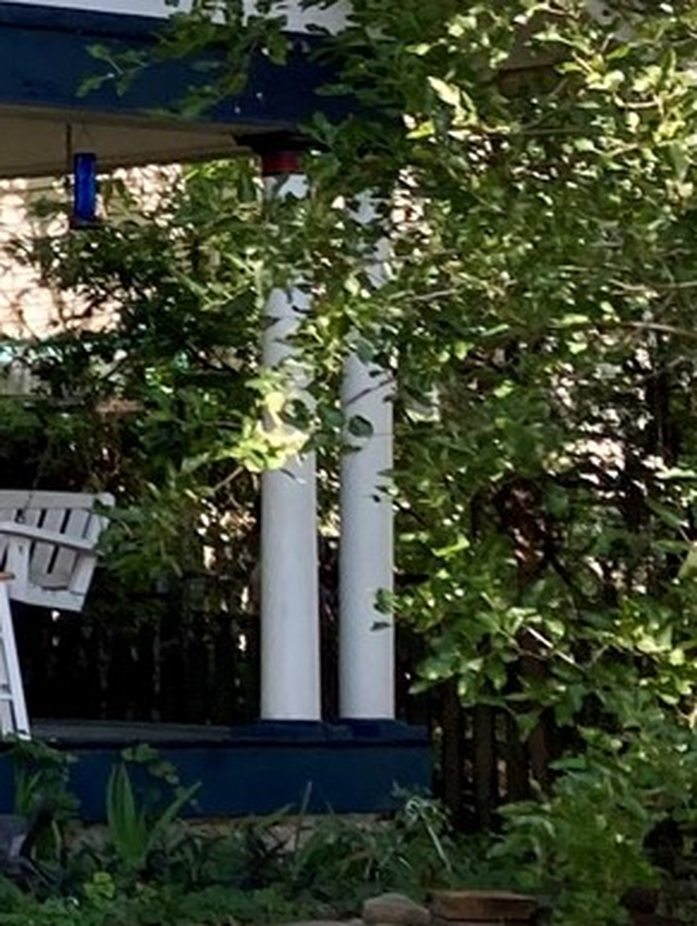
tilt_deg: +2.1
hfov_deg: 8.4
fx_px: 3967
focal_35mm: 148
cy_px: 514
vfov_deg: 13.3
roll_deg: +0.2
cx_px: -1408
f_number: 1.8
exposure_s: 1/264
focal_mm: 3.99
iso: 20
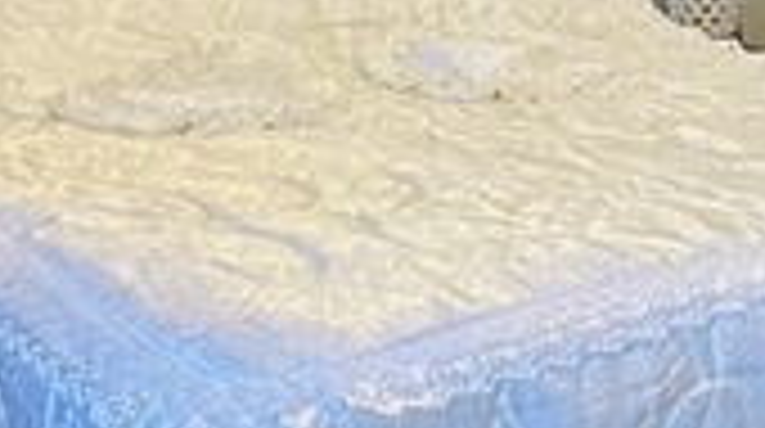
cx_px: 711
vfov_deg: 12.5
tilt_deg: -1.3
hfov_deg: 22.5
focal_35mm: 92
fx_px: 1863
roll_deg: +1.2
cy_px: -185
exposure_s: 1/60
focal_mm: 2.22
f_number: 2.2
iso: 160
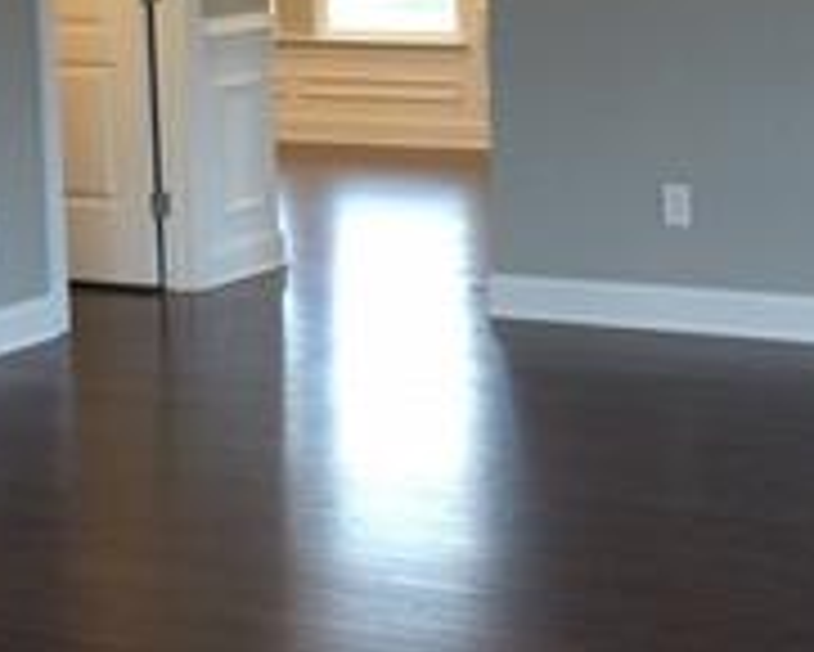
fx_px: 2410
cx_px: 441
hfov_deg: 19.2
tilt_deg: -7.5
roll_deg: +0.7
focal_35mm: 100
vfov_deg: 15.3
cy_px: 157
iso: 40
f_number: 2.2
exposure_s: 1/15
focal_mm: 4.15
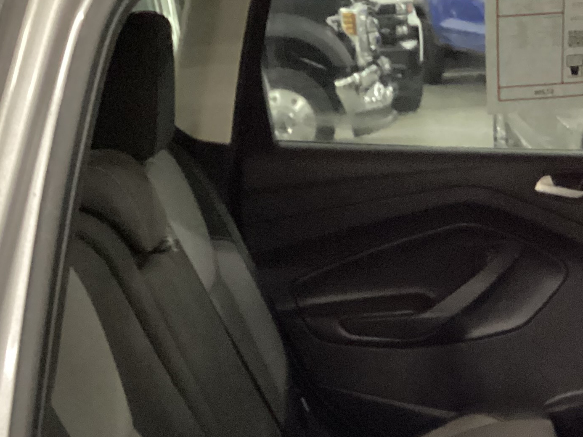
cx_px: 502
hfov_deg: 26.0
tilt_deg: -22.7
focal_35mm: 73
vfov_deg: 19.6
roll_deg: +2.3
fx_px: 1230
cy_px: 430
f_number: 2.4
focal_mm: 3.3
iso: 800
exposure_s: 1/17
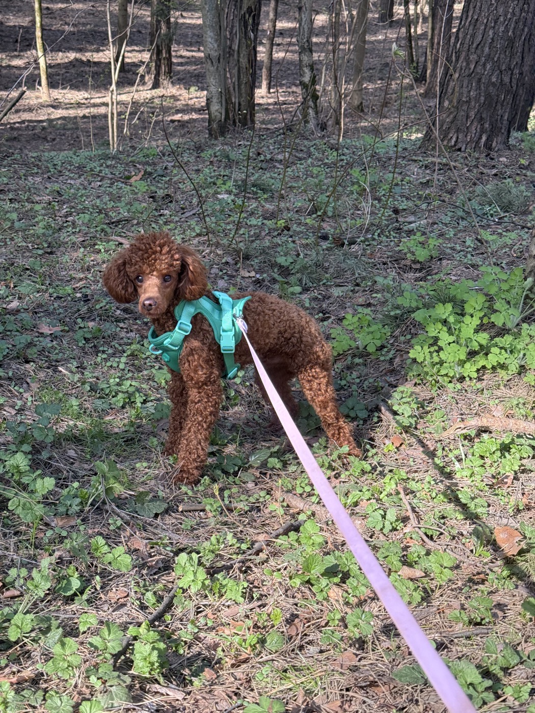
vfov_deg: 39.7
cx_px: 268
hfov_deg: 30.3
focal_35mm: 48
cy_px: 356
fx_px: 989
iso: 100
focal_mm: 6.76
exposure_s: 1/452
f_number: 1.78
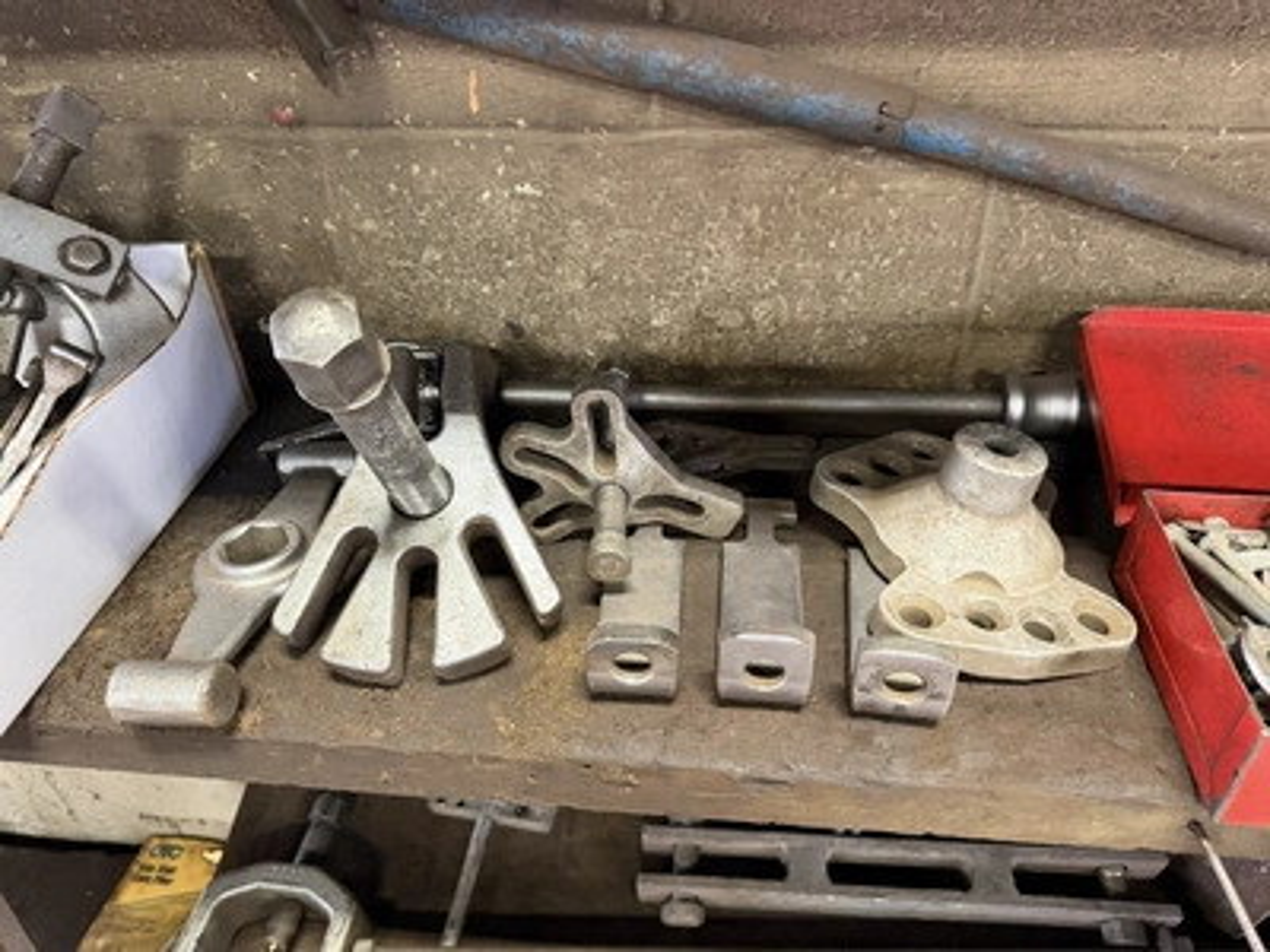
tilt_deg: -34.6
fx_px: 881
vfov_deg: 56.8
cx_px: 635
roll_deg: -1.3
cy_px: 476
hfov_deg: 71.6
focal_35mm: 24
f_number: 1.78
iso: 640
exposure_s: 1/60
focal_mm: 6.76
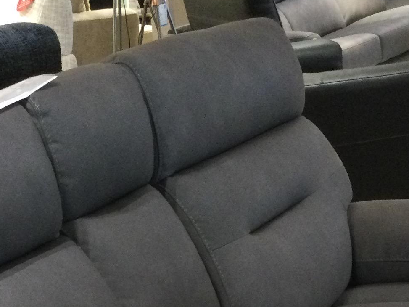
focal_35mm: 104
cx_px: 165
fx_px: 1229
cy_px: 475
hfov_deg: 18.9
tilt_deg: -24.6
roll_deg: +3.7
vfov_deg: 13.3
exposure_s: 1/33
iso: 200
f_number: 2.4
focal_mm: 3.3
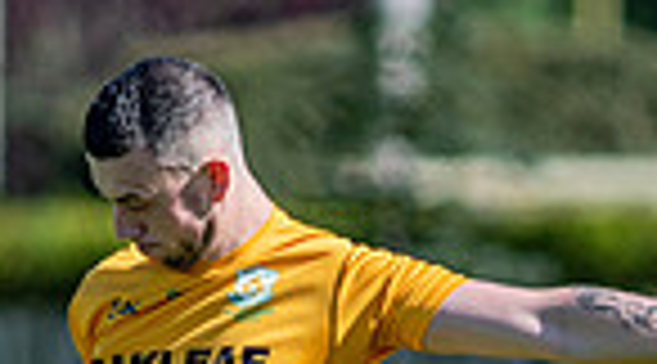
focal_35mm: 2549
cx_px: 103
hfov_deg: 0.9
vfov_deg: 0.5
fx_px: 44261
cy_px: 560
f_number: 2.8
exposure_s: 1/2000
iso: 100
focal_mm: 300
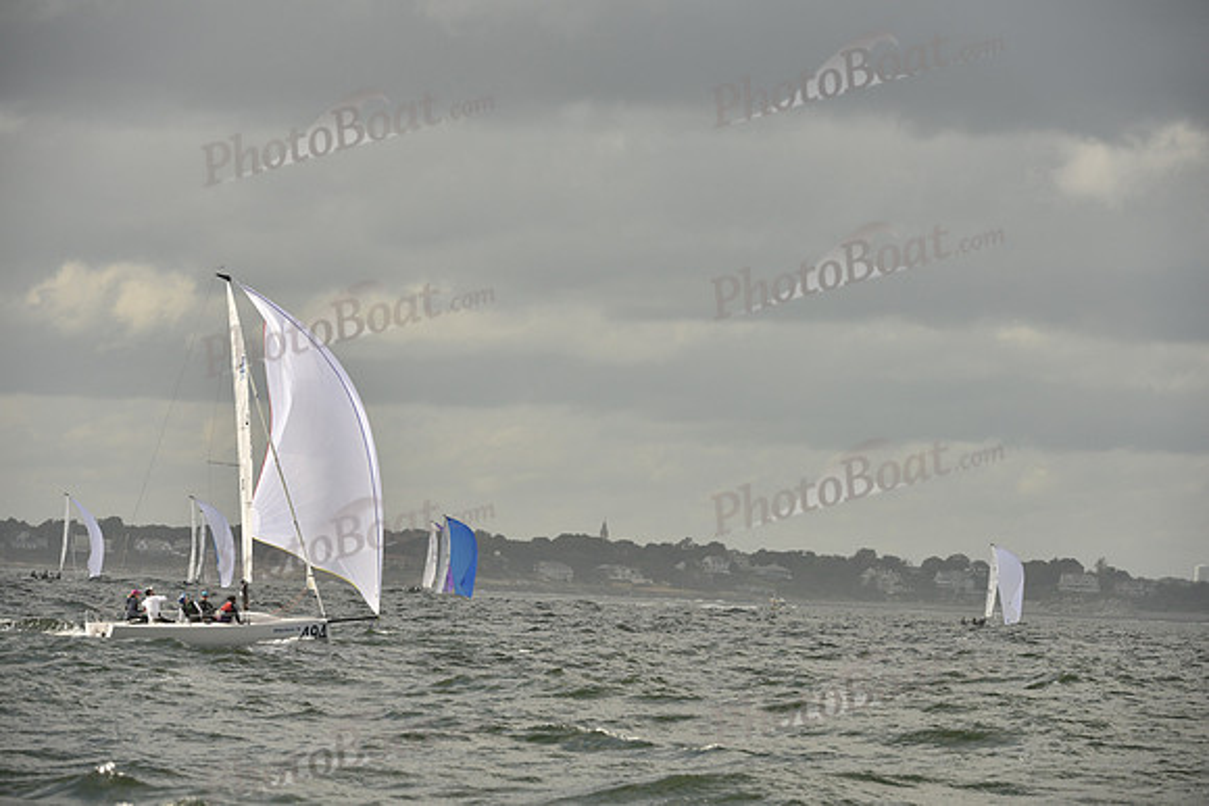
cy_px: 403
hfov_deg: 9.8
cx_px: 604
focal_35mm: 210
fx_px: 7054
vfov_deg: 6.5
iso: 320
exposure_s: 1/2000
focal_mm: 210
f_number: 6.3
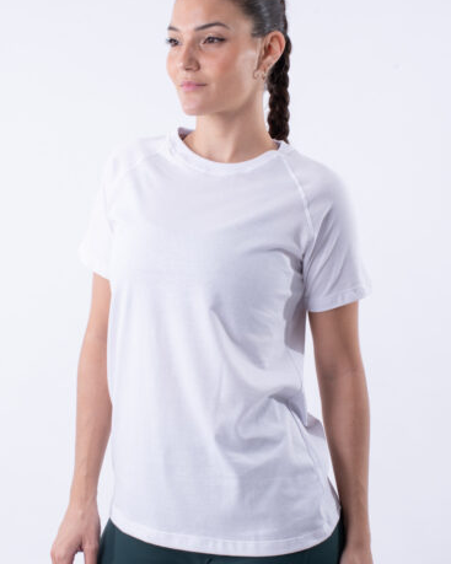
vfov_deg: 25.1
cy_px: 296
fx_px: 1268
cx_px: 226
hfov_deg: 20.2
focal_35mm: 76
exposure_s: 1/160
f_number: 14
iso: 160
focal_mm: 45
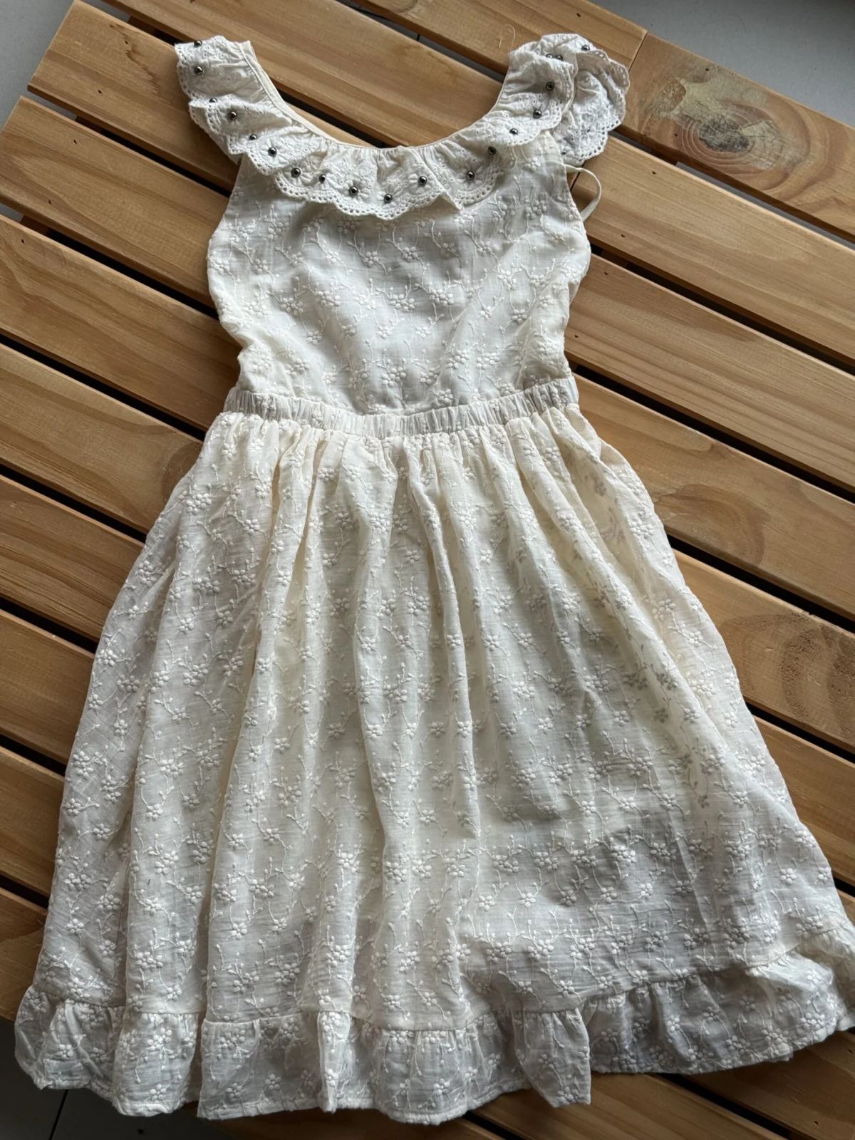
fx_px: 1581
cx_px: 428
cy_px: 570
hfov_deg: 30.3
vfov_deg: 39.7
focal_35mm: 48
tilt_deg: -83.3
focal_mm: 6.76
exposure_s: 1/215
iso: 50
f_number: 1.78
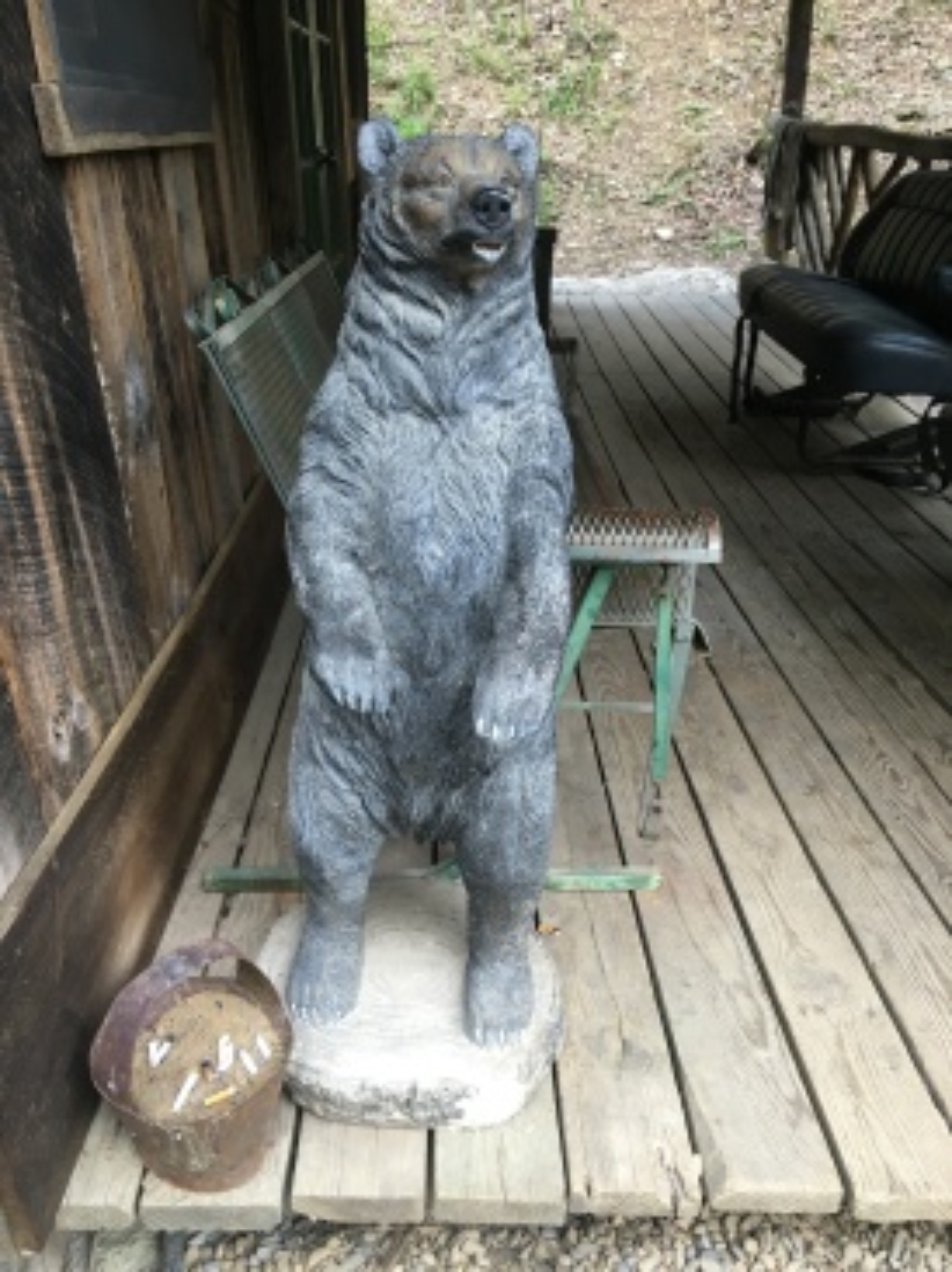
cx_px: 476
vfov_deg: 61.7
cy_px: 636
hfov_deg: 48.2
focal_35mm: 29
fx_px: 1065
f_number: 2.2
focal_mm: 4.15
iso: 64
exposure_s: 1/30
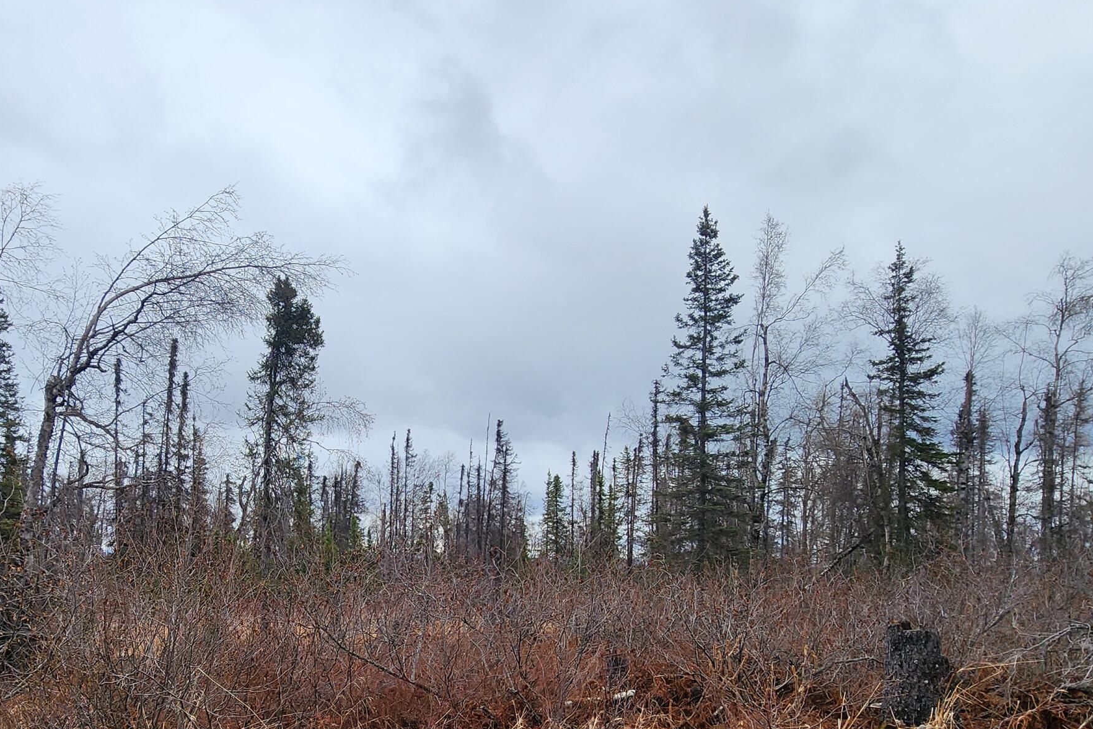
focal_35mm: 23
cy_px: 523
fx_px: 698
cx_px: 401
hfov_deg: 74.6
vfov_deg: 53.3
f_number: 2.2
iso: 50
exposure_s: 1/2021
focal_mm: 2.2
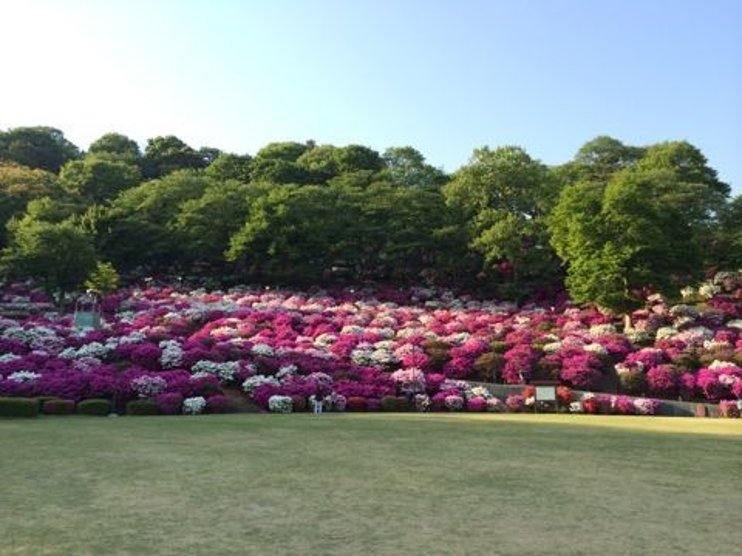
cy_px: 278
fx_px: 643
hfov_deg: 60.0
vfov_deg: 46.8
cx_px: 371
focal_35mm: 30
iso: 32
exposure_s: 1/595
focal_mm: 4.12
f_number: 2.2
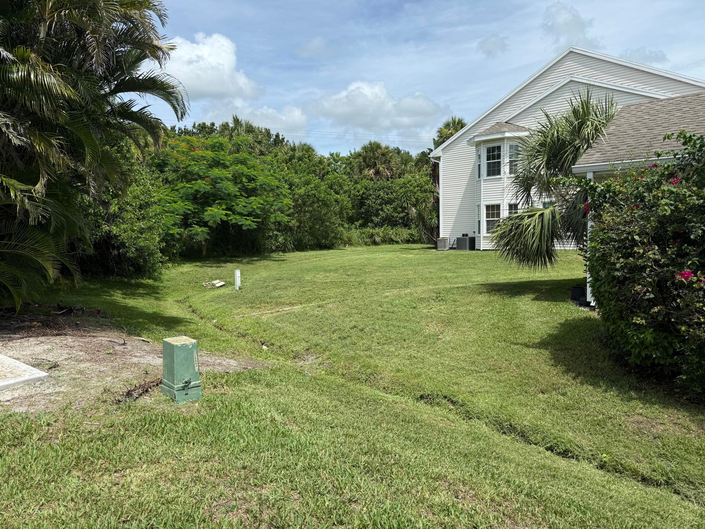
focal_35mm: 24
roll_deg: +1.1
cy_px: 264
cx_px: 352
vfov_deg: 56.8
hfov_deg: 71.6
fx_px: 489
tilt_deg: -5.3
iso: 80
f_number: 1.78
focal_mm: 6.76
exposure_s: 1/4975
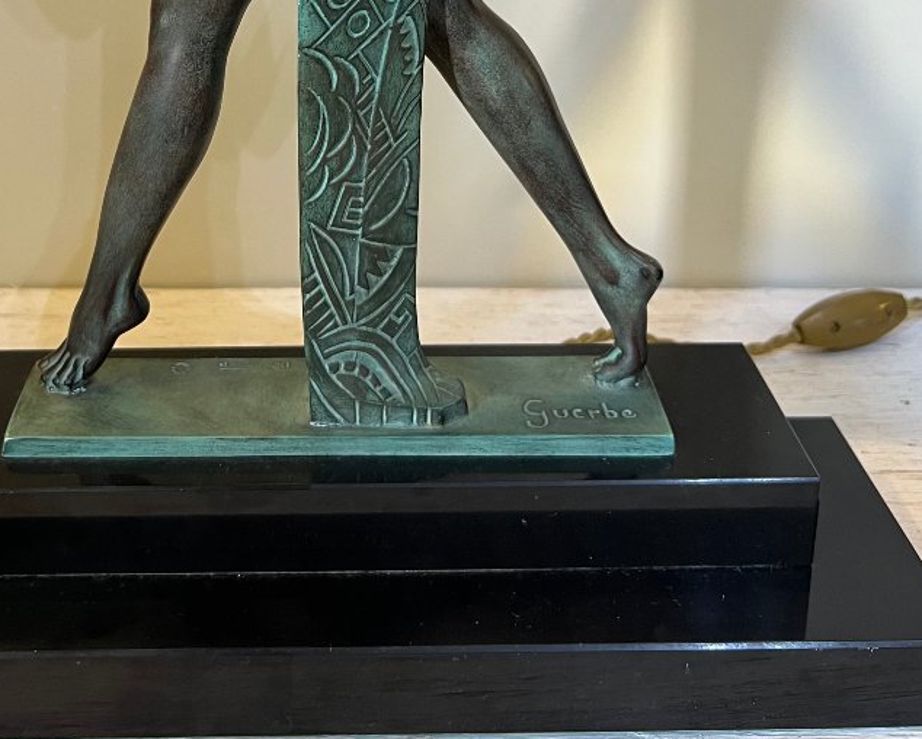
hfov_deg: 38.5
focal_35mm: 48
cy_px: 10
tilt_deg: -14.8
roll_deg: +1.5
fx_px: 1311
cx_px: 334
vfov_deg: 29.5
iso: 160
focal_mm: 5.7
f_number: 1.5
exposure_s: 1/50
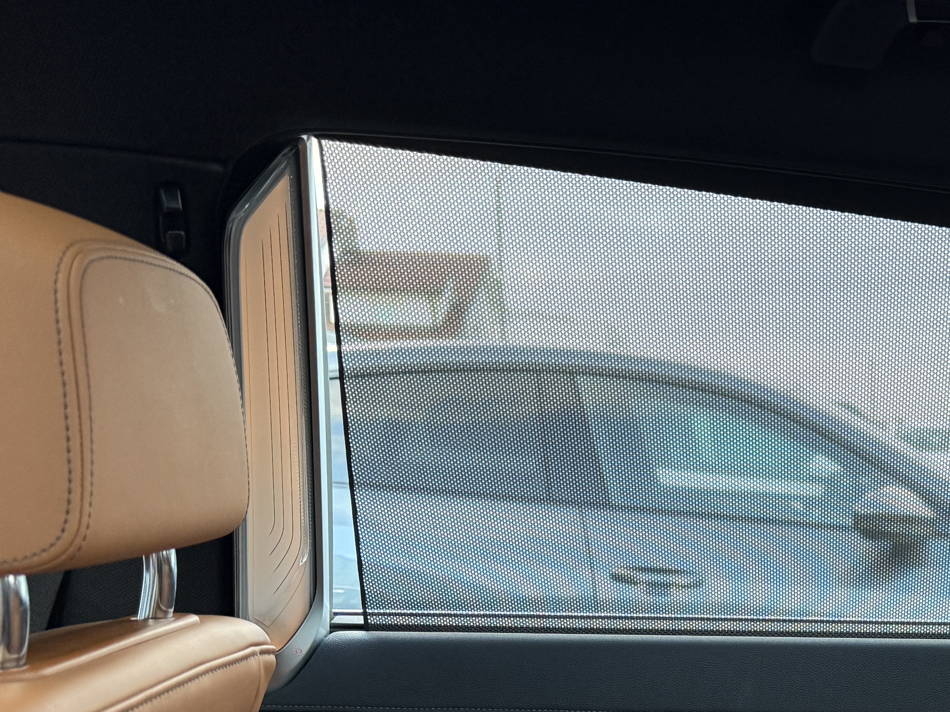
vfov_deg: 28.6
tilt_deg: -10.3
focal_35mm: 48
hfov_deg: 37.3
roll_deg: -1.8
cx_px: 841
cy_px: 693
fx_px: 1317
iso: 160
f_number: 1.78
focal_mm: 6.76
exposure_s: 1/50
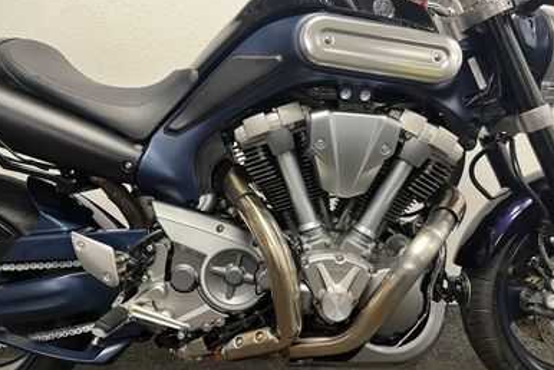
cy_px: 185
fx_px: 431
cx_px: 278
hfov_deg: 65.4
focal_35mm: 28
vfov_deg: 46.5
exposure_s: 1/50
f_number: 1.6
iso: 250
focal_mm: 5.1
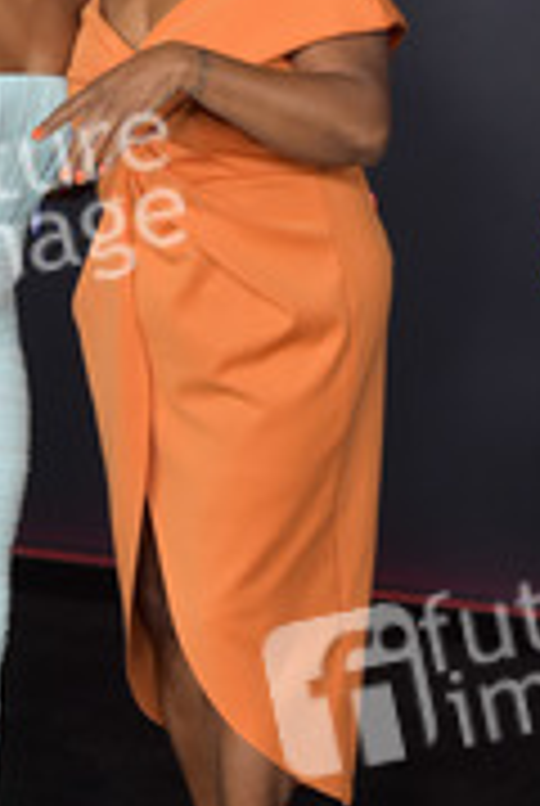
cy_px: 446
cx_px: 88
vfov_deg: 19.1
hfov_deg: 12.8
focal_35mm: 107
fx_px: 2398
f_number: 6.3
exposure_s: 1/250
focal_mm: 48
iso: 2000
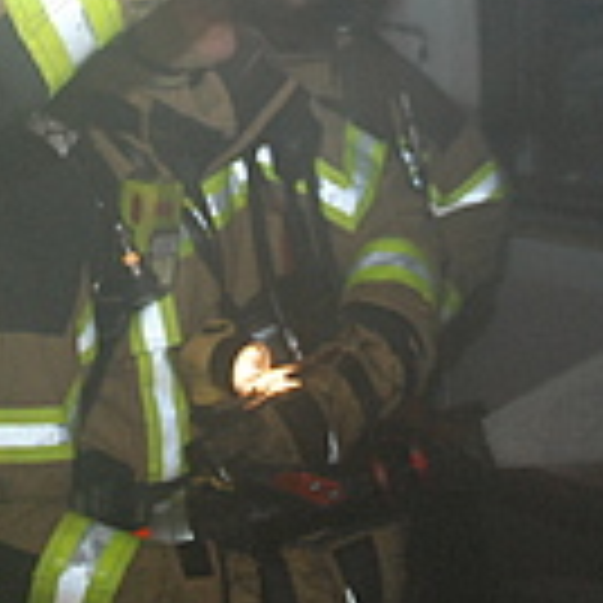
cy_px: 70
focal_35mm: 109
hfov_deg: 15.9
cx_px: 146
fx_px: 2148
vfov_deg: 15.8
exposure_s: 1/30
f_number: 4
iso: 800
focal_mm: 24
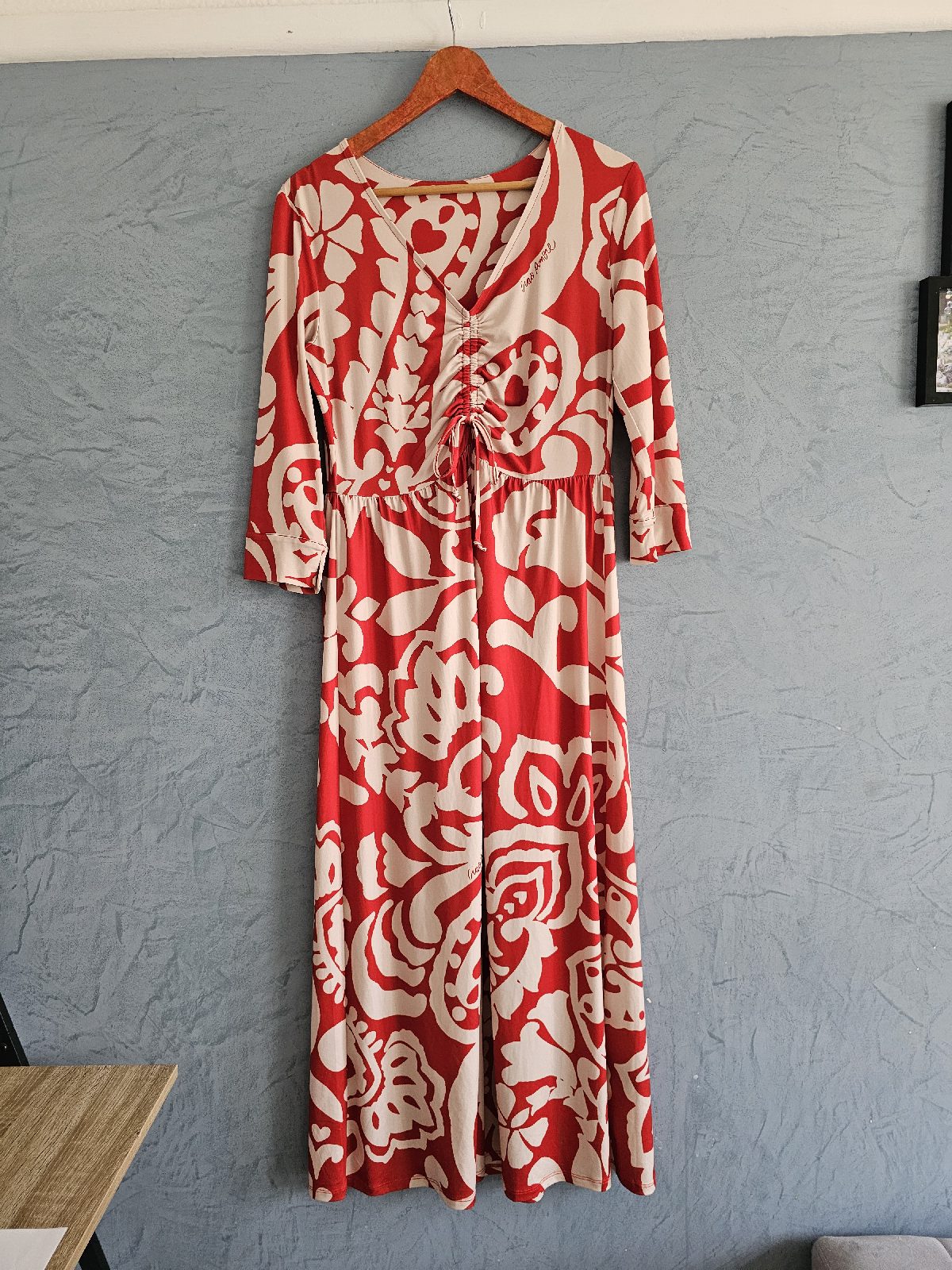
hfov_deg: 58.9
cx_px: 476
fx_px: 843
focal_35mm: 23
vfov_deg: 73.9
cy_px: 635
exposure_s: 1/101
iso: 640
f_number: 1.7
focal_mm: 6.3
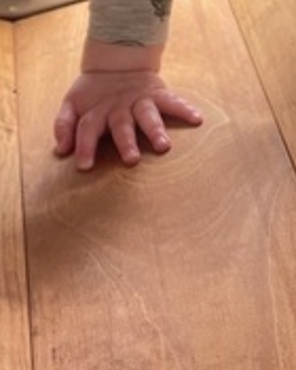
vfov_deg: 10.6
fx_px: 1905
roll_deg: +3.6
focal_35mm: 174
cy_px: -214
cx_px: -72
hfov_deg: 8.8
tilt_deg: -12.7
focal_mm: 6
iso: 125
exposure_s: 1/99
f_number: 2
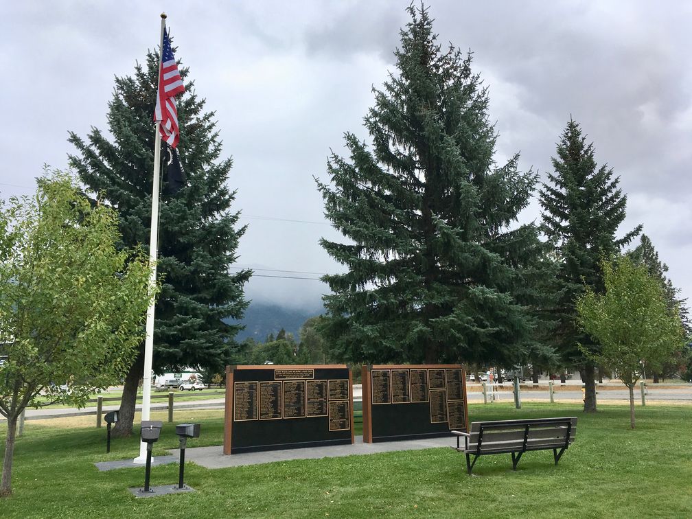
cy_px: 260
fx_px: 580
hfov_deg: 61.7
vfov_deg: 48.2
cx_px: 346
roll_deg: +0.6
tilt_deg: +10.0
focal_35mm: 29
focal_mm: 4.15
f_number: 2.2
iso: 25
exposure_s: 1/1241
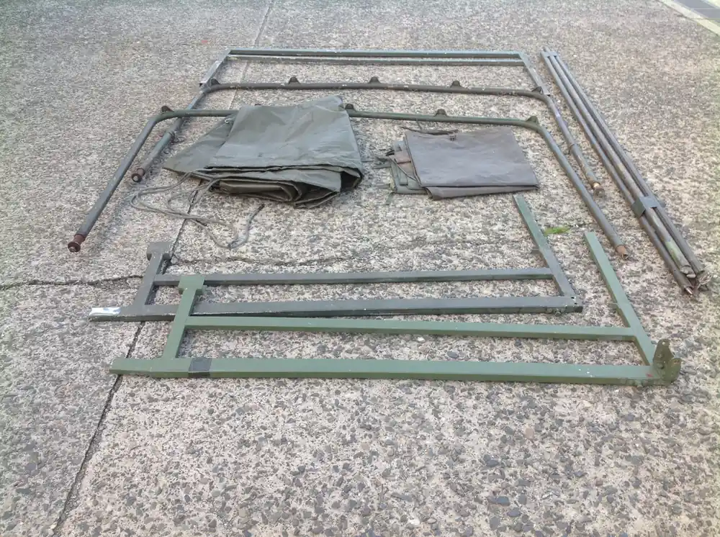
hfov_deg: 52.7
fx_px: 727
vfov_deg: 40.6
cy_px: 268
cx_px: 360
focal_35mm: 35
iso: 50
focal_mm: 4.28
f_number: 2.4
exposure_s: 1/131
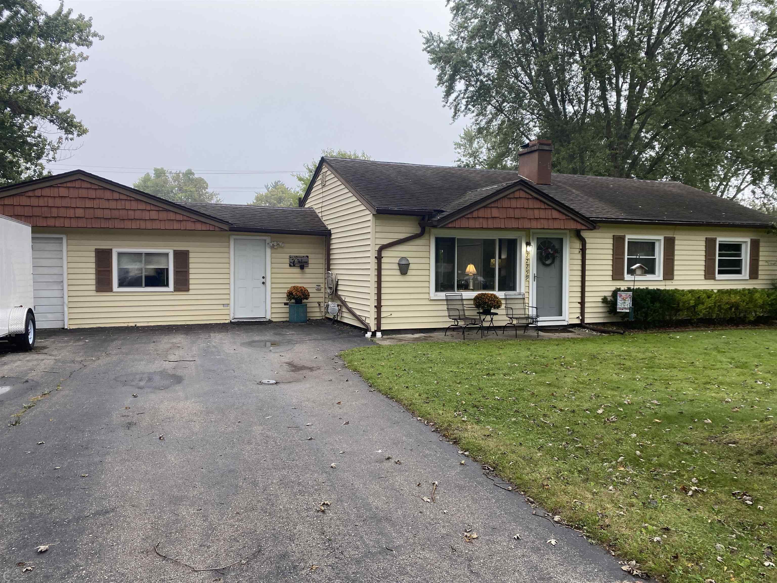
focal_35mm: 26
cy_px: 292
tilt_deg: -2.5
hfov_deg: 67.3
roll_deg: -0.1
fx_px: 584
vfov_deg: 53.1
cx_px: 388
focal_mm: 4.25
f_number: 1.8
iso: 32
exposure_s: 1/174
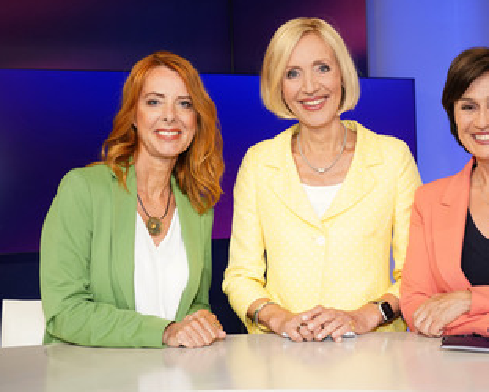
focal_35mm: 53
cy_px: 189
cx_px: 326
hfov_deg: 35.0
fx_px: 767
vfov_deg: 28.6
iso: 2000
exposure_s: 1/125
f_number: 5.6
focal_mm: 39
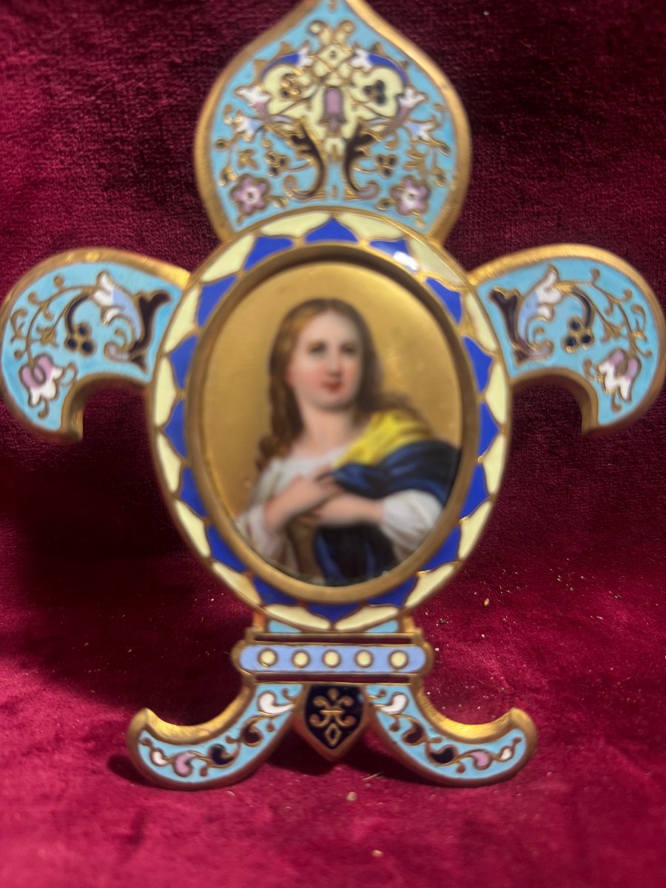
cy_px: 444
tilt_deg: -21.2
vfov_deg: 71.6
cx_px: 333
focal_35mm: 24
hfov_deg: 56.8
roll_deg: +2.1
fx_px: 616
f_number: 1.78
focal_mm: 6.76
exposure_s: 1/50
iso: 250
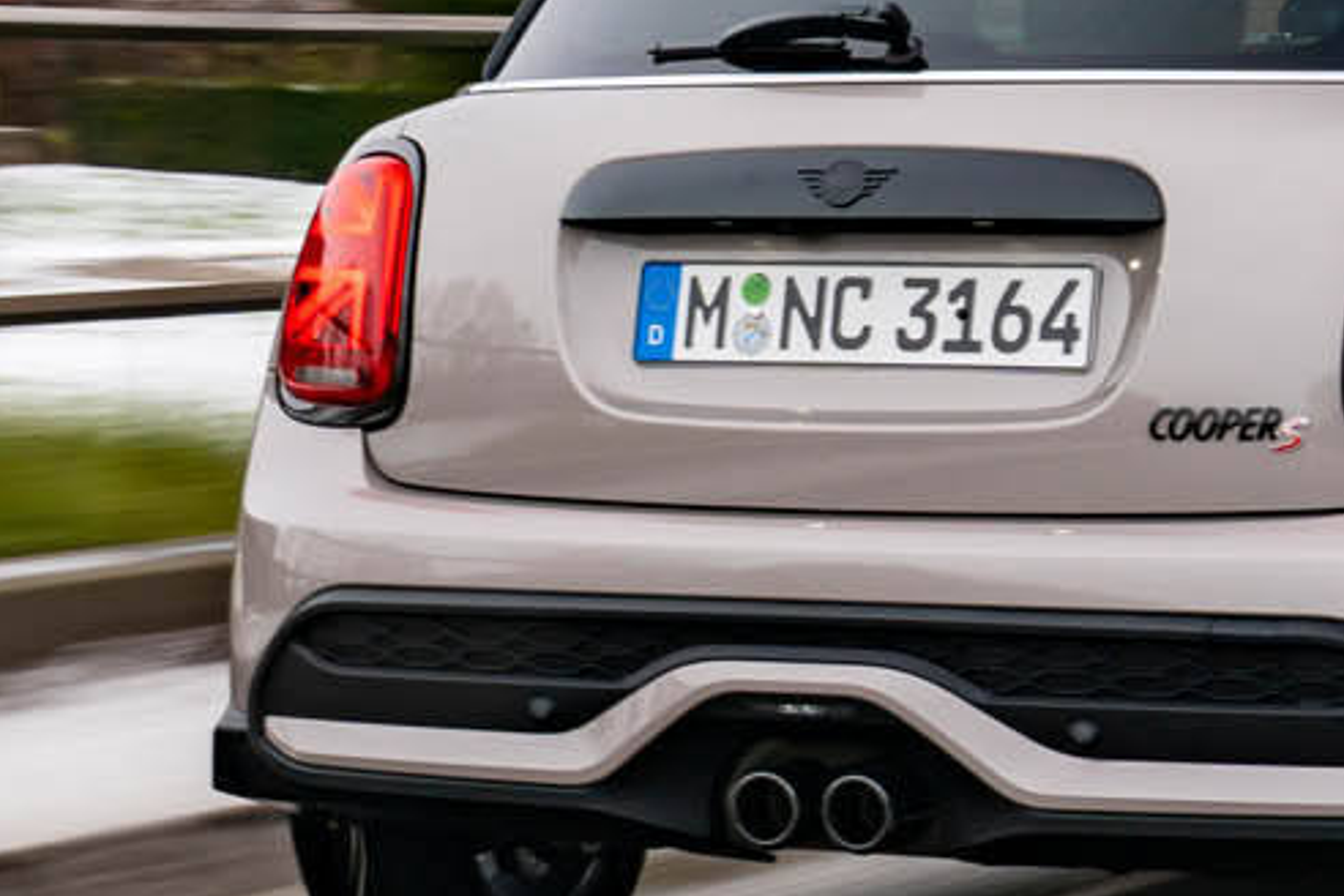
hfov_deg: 12.5
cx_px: 470
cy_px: -339
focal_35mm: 164
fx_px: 6122
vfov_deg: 8.2
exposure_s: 1/20
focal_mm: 42
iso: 100
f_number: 10
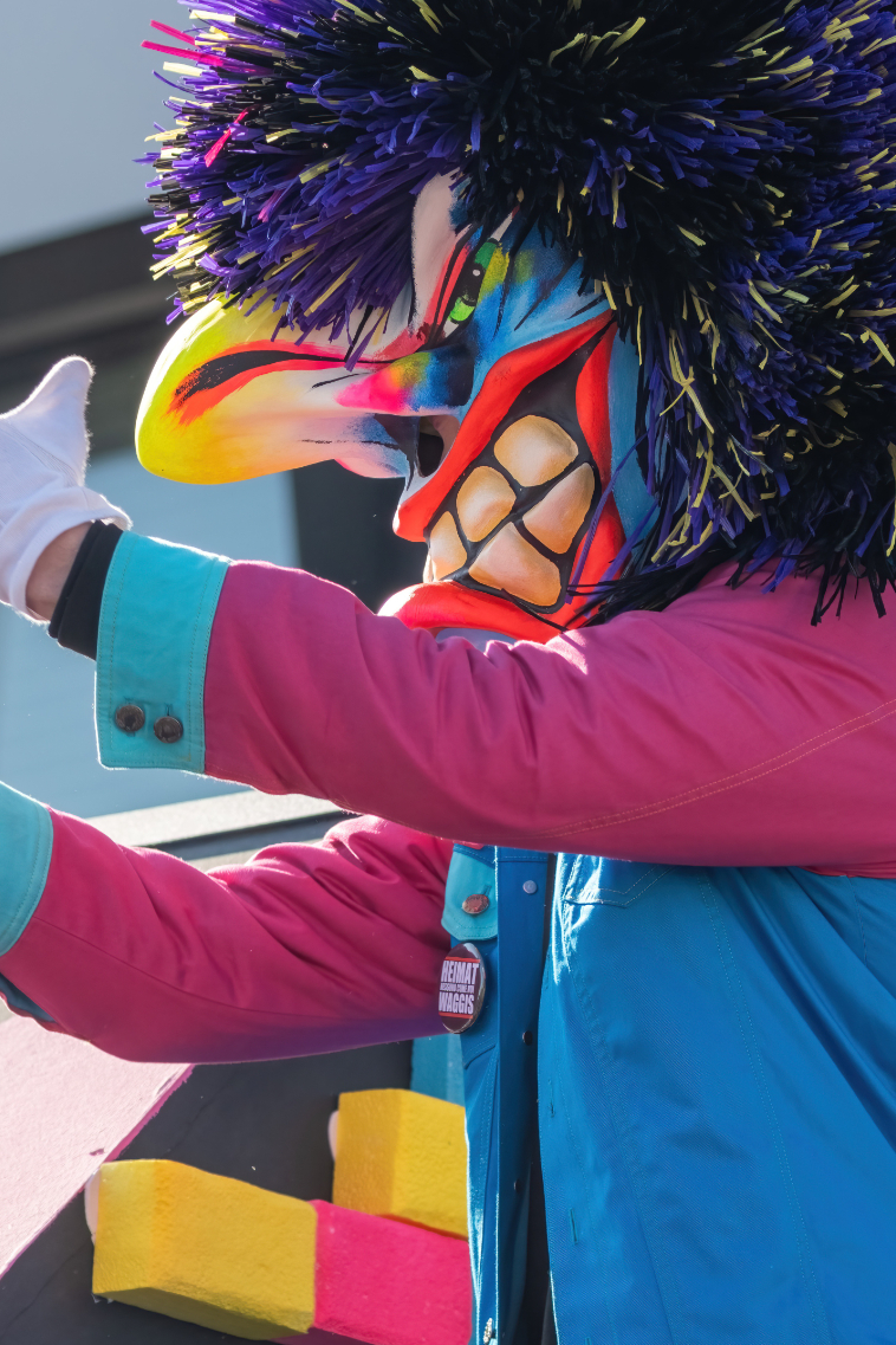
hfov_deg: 4.5
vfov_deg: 6.7
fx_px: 11498
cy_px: 703
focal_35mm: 308
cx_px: 373
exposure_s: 1/1000
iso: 400
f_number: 4.5
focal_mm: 114
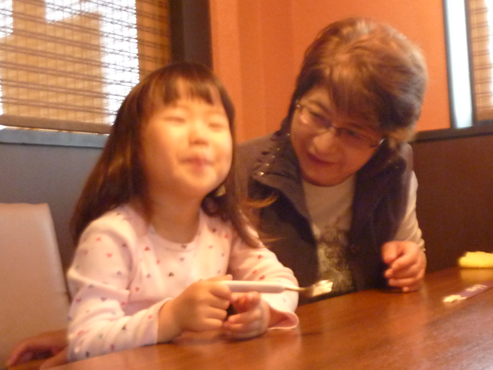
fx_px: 726
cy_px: 185
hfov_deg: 37.5
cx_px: 246
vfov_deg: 28.6
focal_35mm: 51
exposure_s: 1/8
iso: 400
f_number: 3.4
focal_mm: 4.7
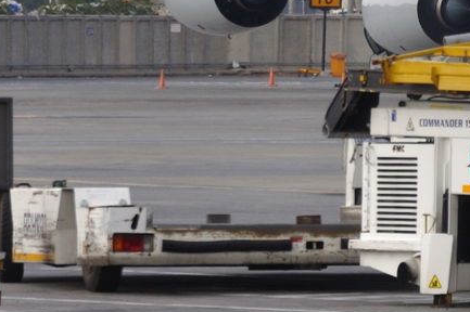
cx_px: 892
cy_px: -190
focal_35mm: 612
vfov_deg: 2.2
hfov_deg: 3.3
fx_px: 7984
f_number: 8
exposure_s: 1/250
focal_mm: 92
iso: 200
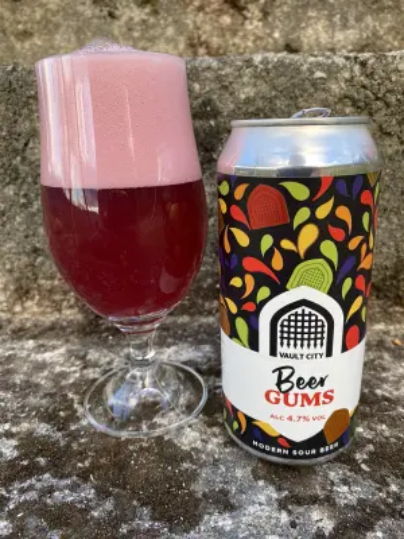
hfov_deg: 53.1
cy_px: 270
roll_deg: +0.9
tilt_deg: -16.8
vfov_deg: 67.3
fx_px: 405
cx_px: 202
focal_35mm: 26
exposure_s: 1/122
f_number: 1.8
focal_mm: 4.25
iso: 40
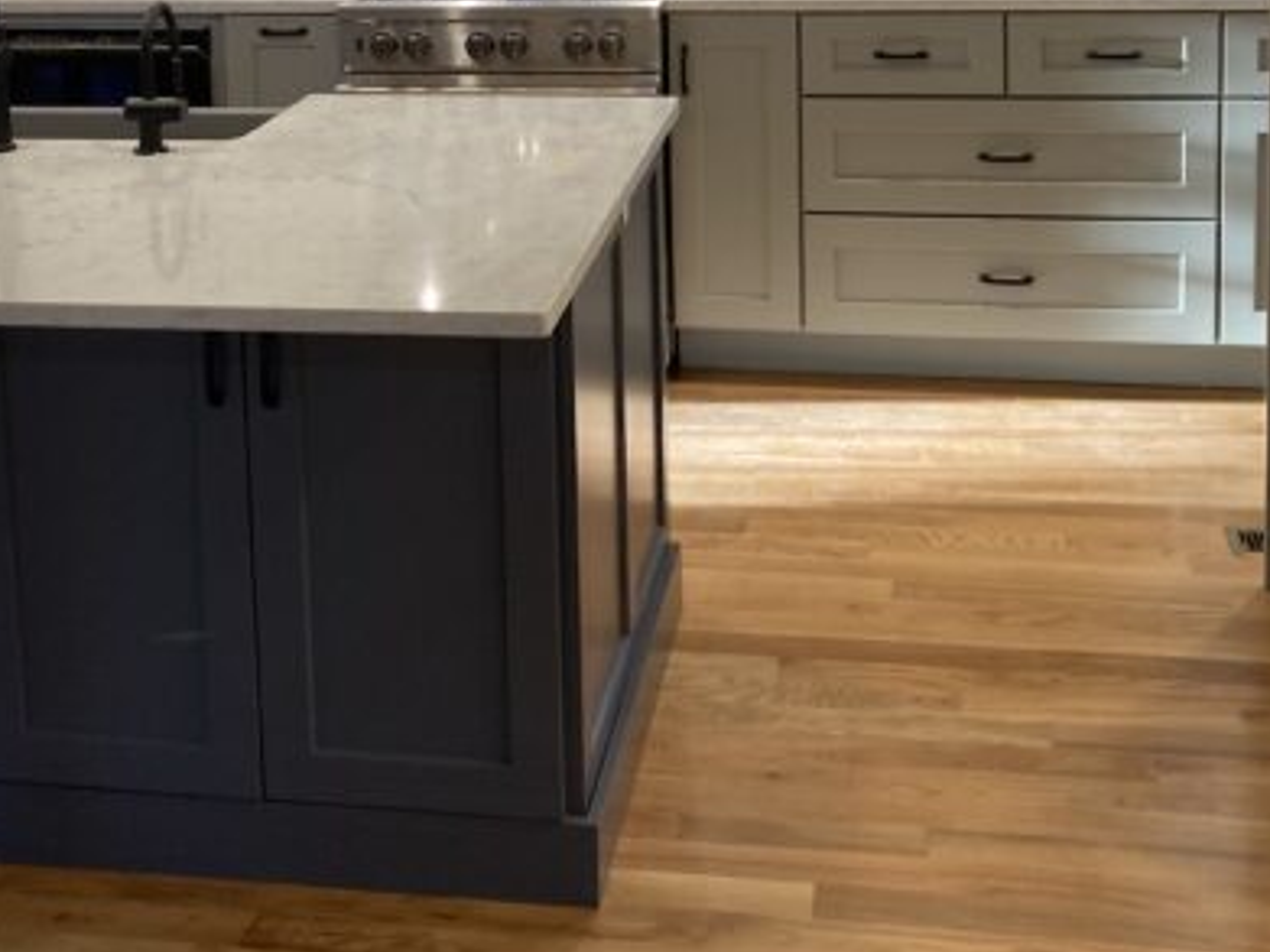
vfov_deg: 25.4
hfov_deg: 34.9
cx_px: 552
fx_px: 2017
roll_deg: +0.9
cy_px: 32
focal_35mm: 55
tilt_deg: -7.6
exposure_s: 1/60
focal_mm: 3.99
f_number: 1.8
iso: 100
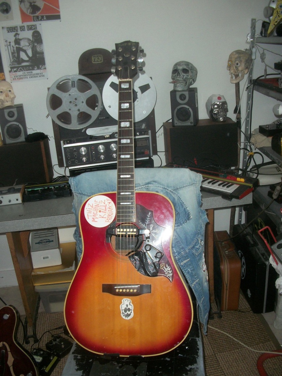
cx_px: 141
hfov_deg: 40.7
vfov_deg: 52.6
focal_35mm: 35
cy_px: 188
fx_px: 380
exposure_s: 1/30
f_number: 3.1
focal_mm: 6.3
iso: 160
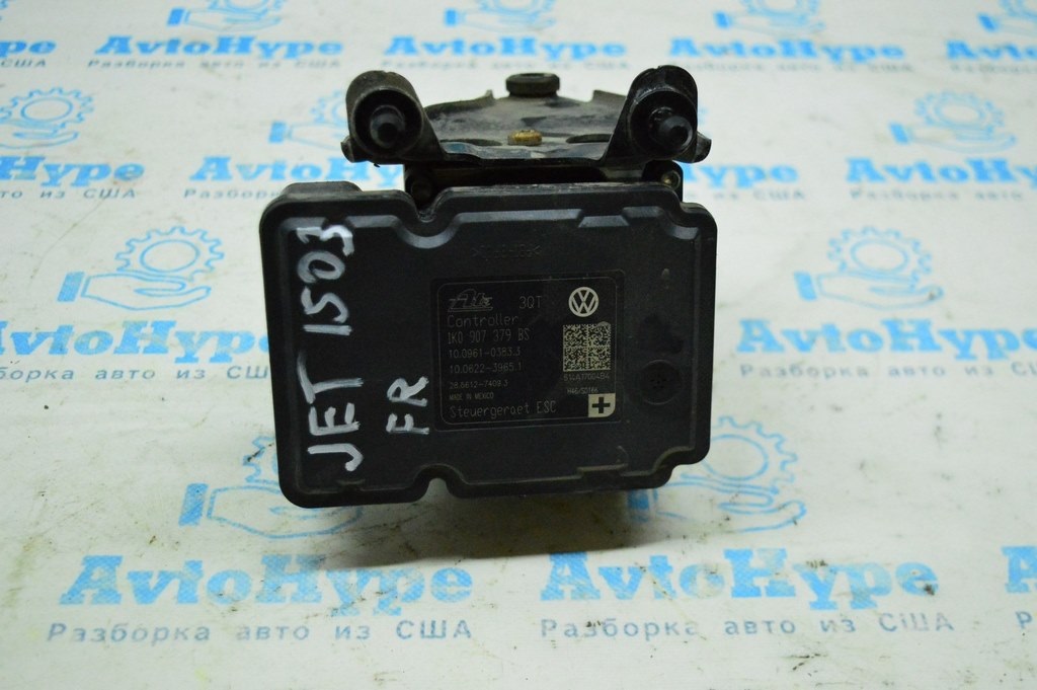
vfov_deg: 28.0
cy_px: 345
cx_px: 518
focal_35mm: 48
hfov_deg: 41.1
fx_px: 1382
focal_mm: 32
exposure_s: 1/640
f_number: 4.5
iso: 6400
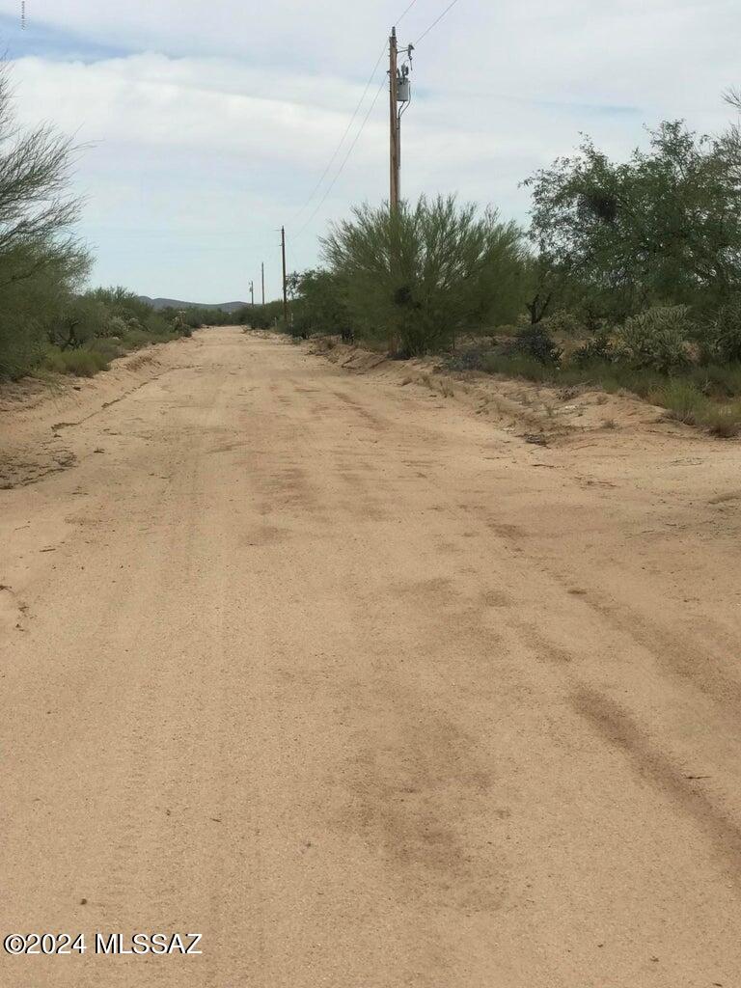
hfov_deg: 25.7
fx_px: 1627
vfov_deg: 33.8
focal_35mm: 57
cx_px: 370
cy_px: 494
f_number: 2.8
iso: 20
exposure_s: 1/1709
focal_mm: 6.6
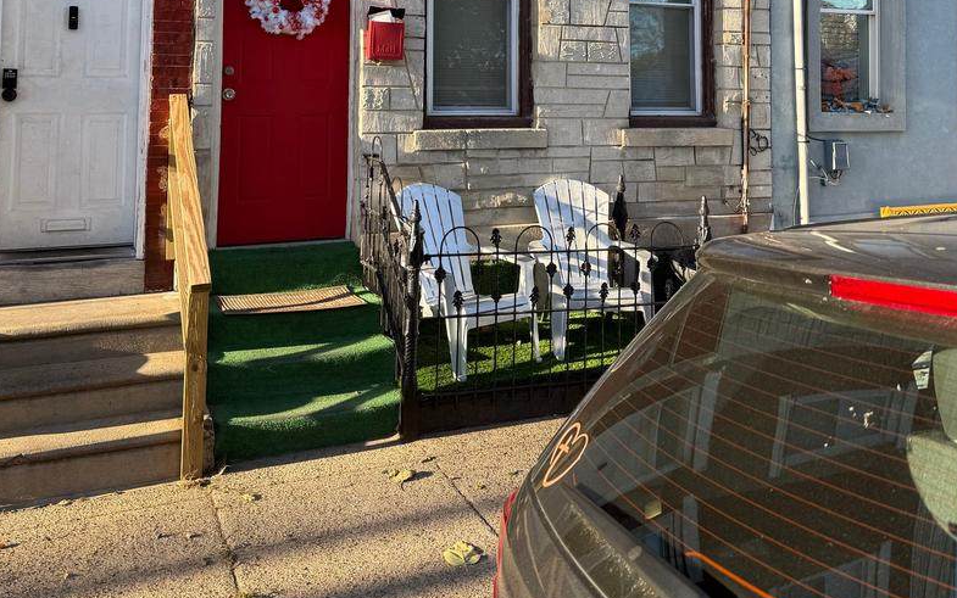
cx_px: 486
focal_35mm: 35
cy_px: 35
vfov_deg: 33.9
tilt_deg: +3.4
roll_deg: +0.3
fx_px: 913
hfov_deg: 55.3
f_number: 1.78
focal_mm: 6.76
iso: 80
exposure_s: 1/708
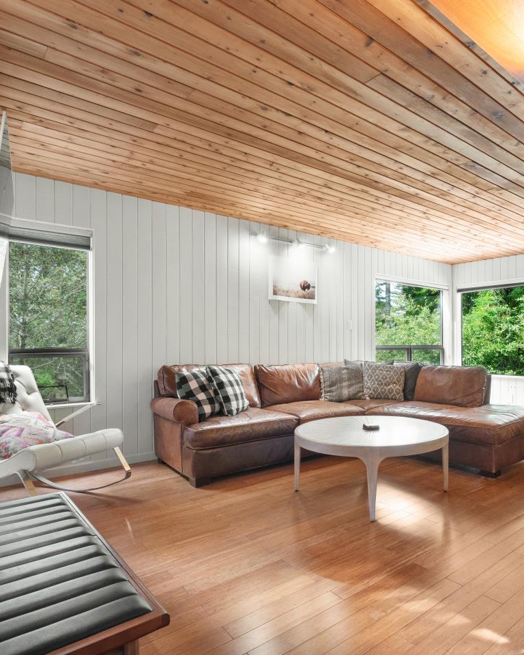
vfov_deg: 75.0
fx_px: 426
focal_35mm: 22
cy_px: 332
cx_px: 366
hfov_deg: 61.0
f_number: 8
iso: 250
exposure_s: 1.6
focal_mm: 10
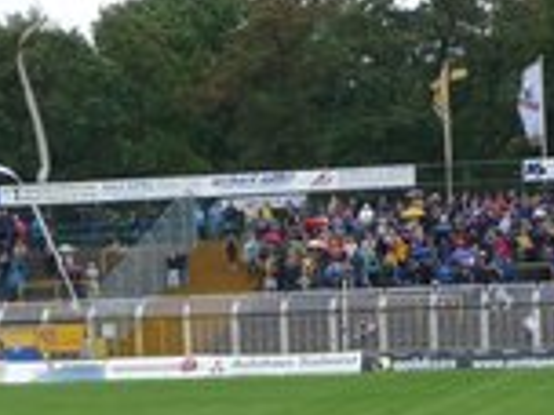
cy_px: 539
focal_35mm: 175
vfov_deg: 8.4
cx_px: 53
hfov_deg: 11.2
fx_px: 2801
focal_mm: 8.5
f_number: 4.2
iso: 100
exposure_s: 1/60
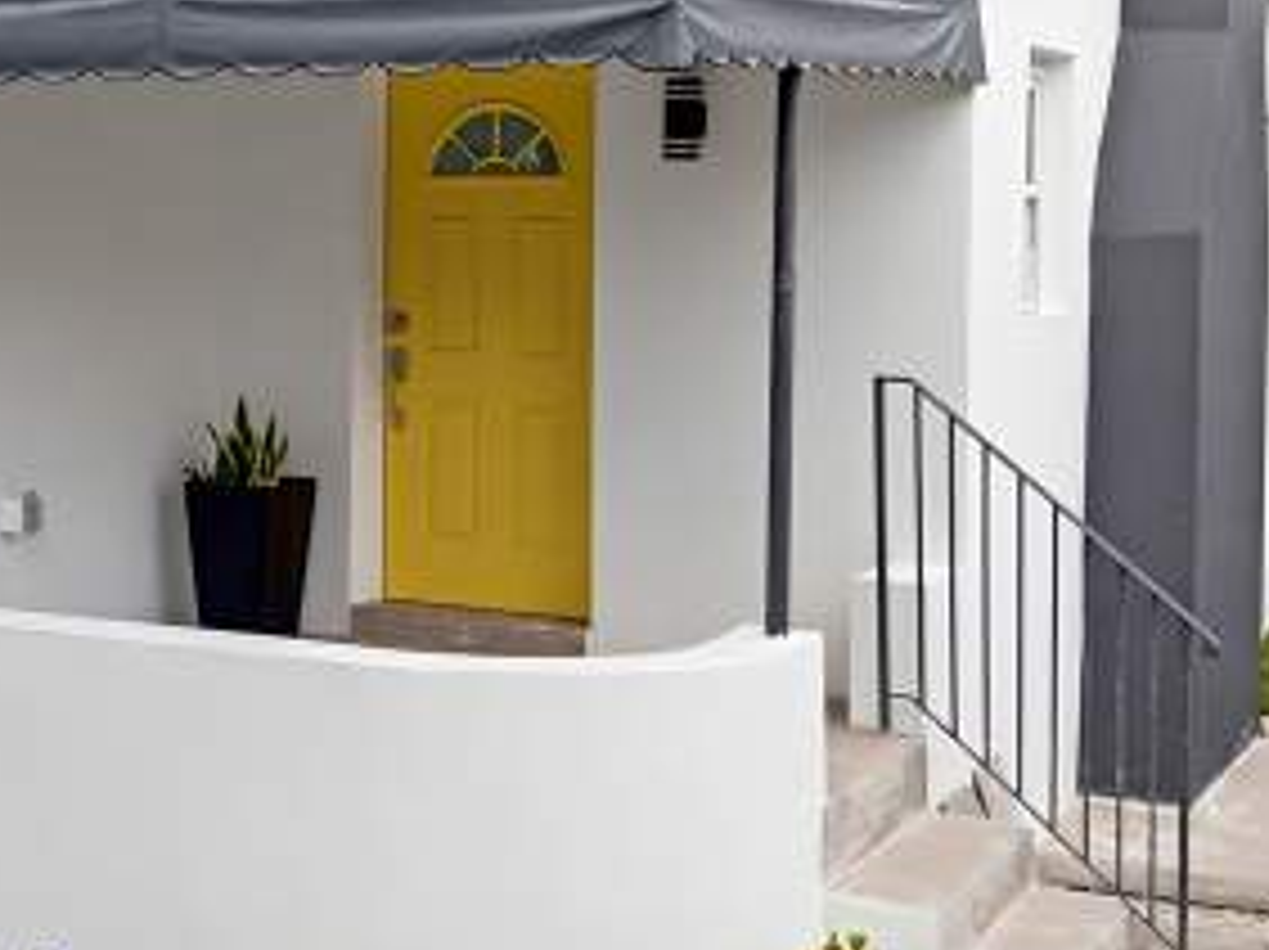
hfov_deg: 28.1
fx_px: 2491
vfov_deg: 21.4
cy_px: 259
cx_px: 288
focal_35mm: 68
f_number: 1.8
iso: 200
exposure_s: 1/50
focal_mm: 8.7
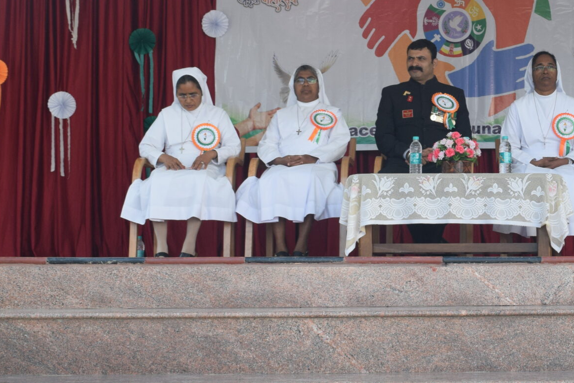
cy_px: 135
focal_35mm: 86
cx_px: 501
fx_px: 1371
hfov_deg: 23.1
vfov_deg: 15.9
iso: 400
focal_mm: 26
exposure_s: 1/200
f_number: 8
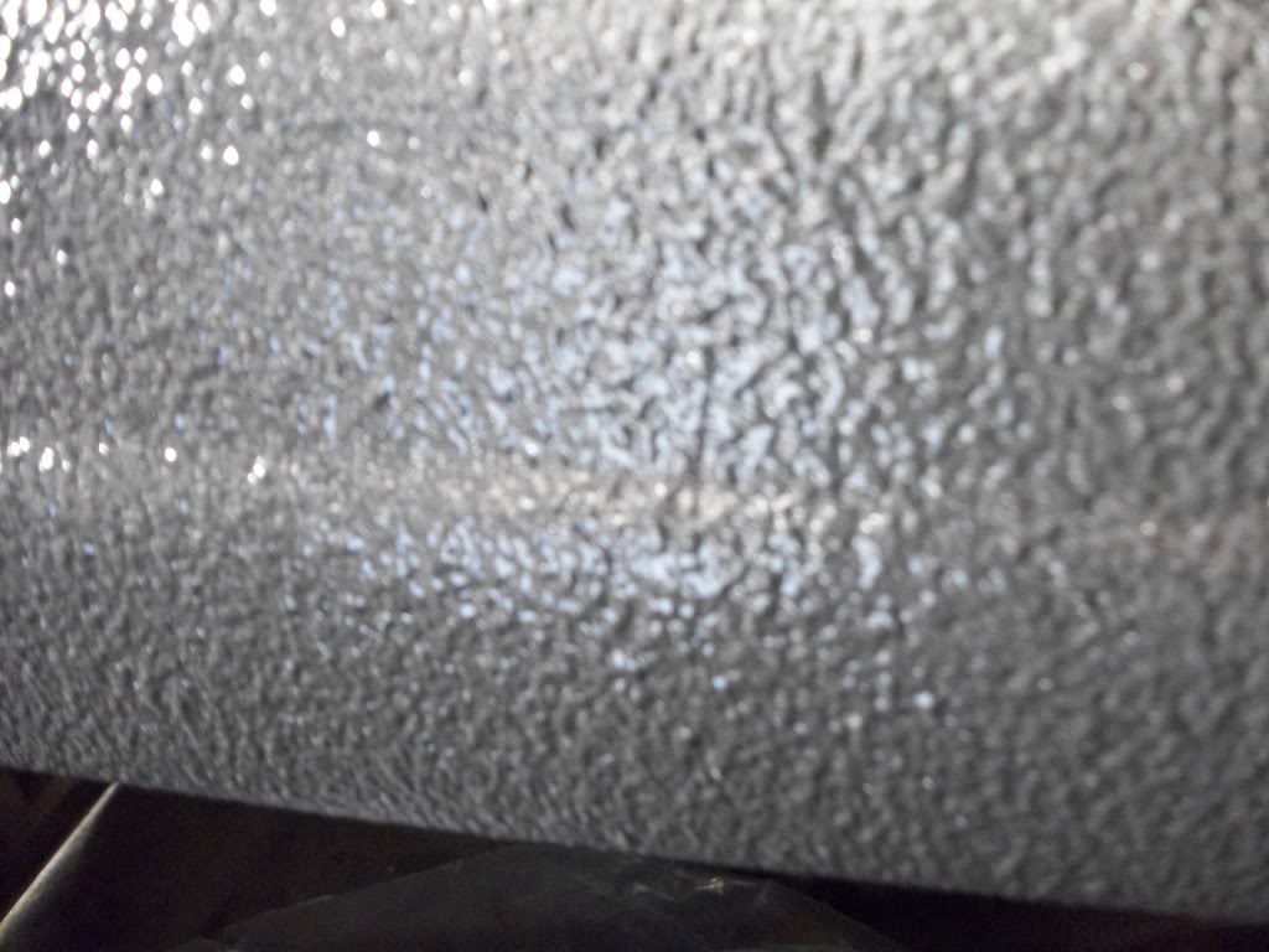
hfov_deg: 56.8
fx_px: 1173
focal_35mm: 32
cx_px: 634
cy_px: 476
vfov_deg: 44.2
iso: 640
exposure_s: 1/20
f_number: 2.9
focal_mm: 5.7
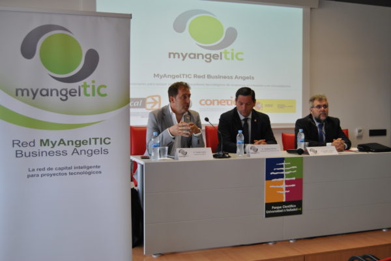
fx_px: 456
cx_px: 196
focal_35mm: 42
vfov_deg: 31.9
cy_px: 130
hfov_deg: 46.4
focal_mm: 28
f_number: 4
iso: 200
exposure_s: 1/40
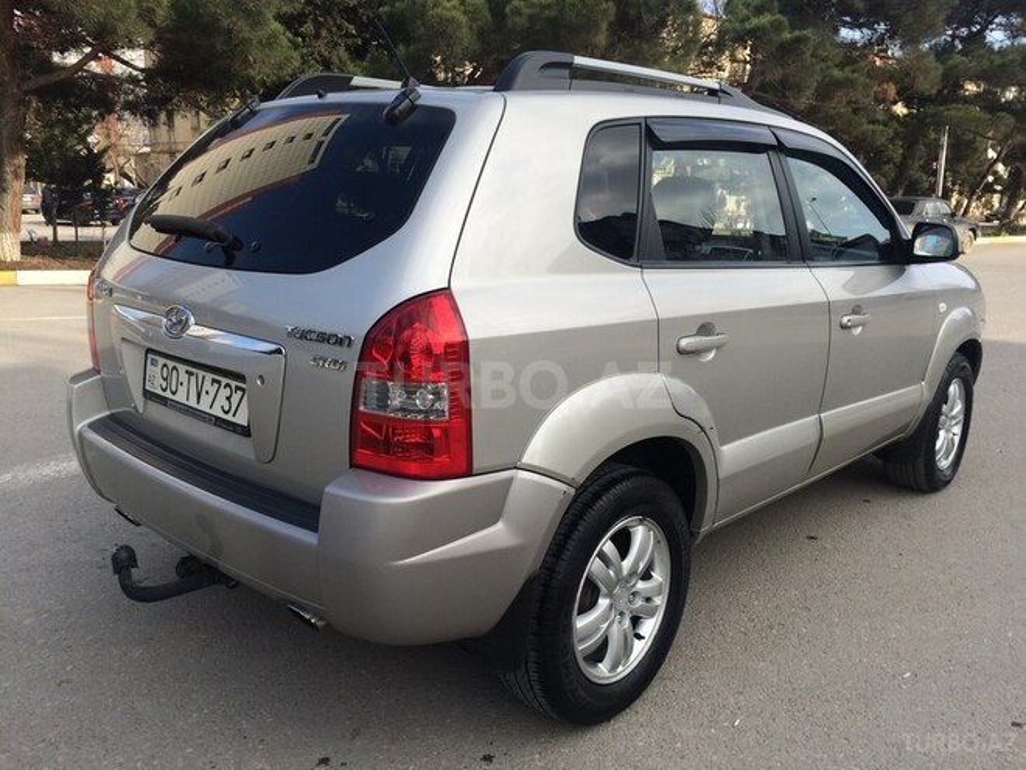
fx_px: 860
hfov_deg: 61.7
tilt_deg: -13.1
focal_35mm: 29
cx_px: 513
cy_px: 385
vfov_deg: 48.2
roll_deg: -0.2
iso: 32
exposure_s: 1/1414
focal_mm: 4.15
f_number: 2.2
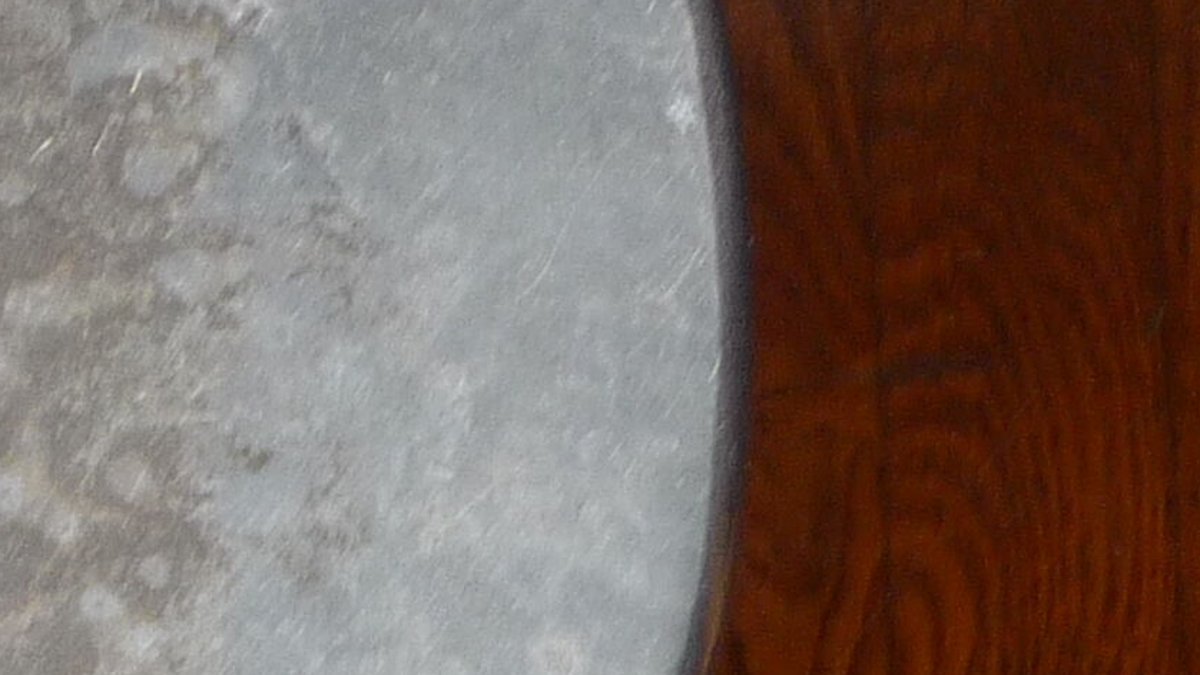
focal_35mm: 191
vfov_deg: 6.4
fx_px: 6076
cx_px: -1048
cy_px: 259
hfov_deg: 10.5
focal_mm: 7.6
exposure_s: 1/80
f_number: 4.1
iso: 100
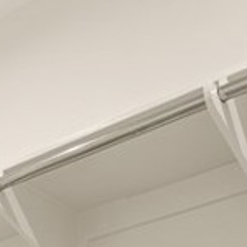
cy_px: 548
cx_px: 217
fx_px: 654
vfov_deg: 15.3
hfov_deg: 21.0
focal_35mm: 81
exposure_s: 1/5
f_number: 6.3
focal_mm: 14
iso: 320
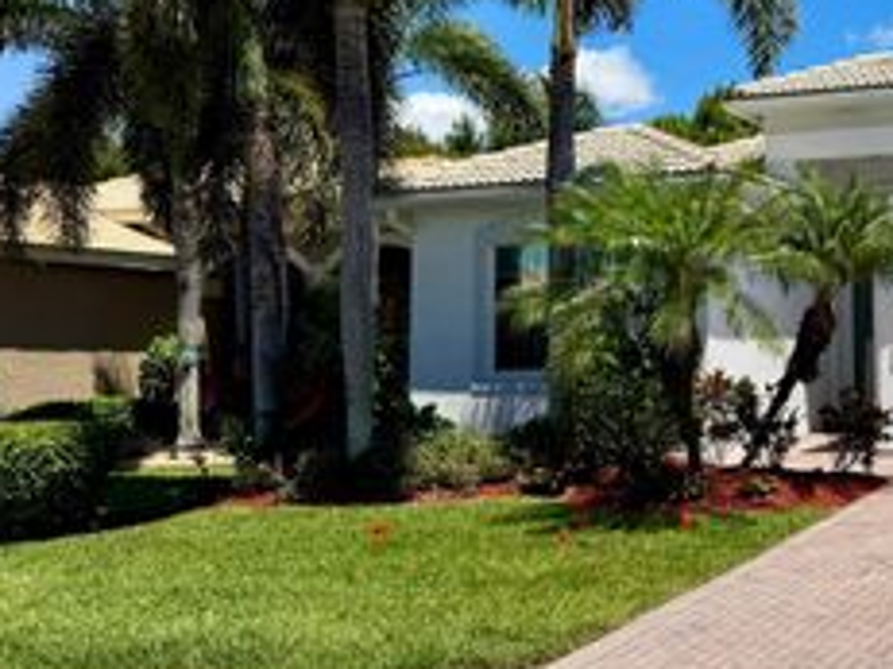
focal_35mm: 52
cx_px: 889
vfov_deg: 27.8
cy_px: 203
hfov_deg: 33.7
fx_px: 1341
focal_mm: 6.76
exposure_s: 1/6410
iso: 80
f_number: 1.78
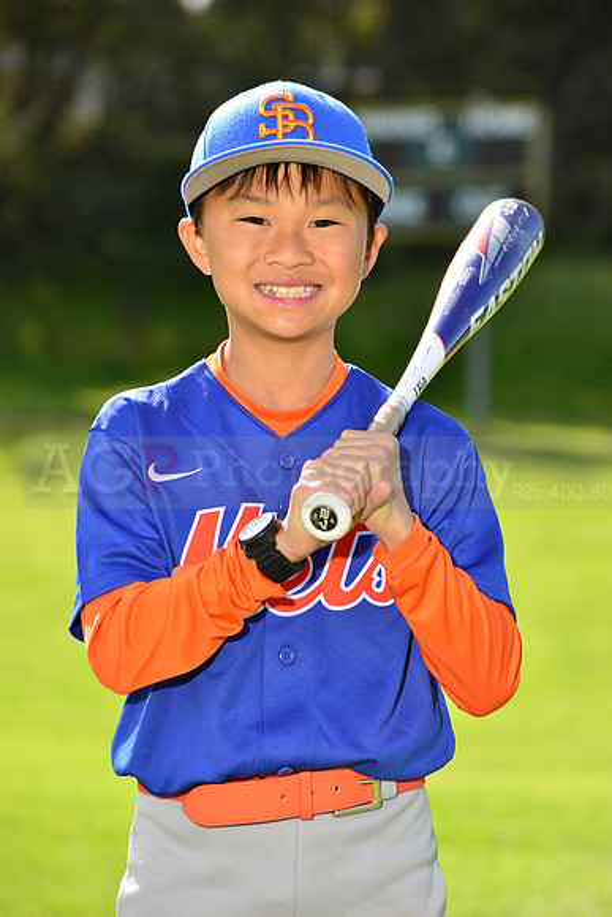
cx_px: 306
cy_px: 458
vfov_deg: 11.1
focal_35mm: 185
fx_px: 4714
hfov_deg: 7.4
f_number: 8
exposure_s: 1/250
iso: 200
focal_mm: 185
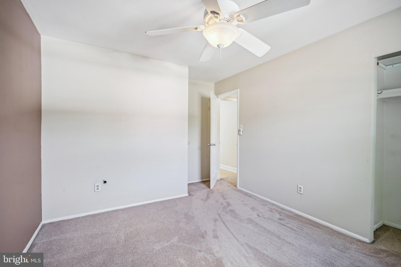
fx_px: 178
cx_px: 200
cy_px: 134
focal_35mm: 16
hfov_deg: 96.7
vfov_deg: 73.7
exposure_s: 1/13
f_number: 8
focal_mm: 16
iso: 400
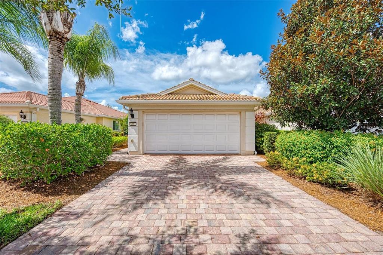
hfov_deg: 104.3
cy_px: 128
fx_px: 149
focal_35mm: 14
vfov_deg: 81.2
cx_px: 192
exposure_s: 1/800
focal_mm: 14
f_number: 7.1
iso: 200
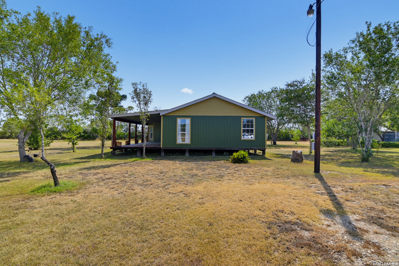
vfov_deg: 70.4
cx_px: 200
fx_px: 188
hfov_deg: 93.3
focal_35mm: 17
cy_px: 133
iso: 100
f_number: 7.1
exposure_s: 1/320
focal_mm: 11.5
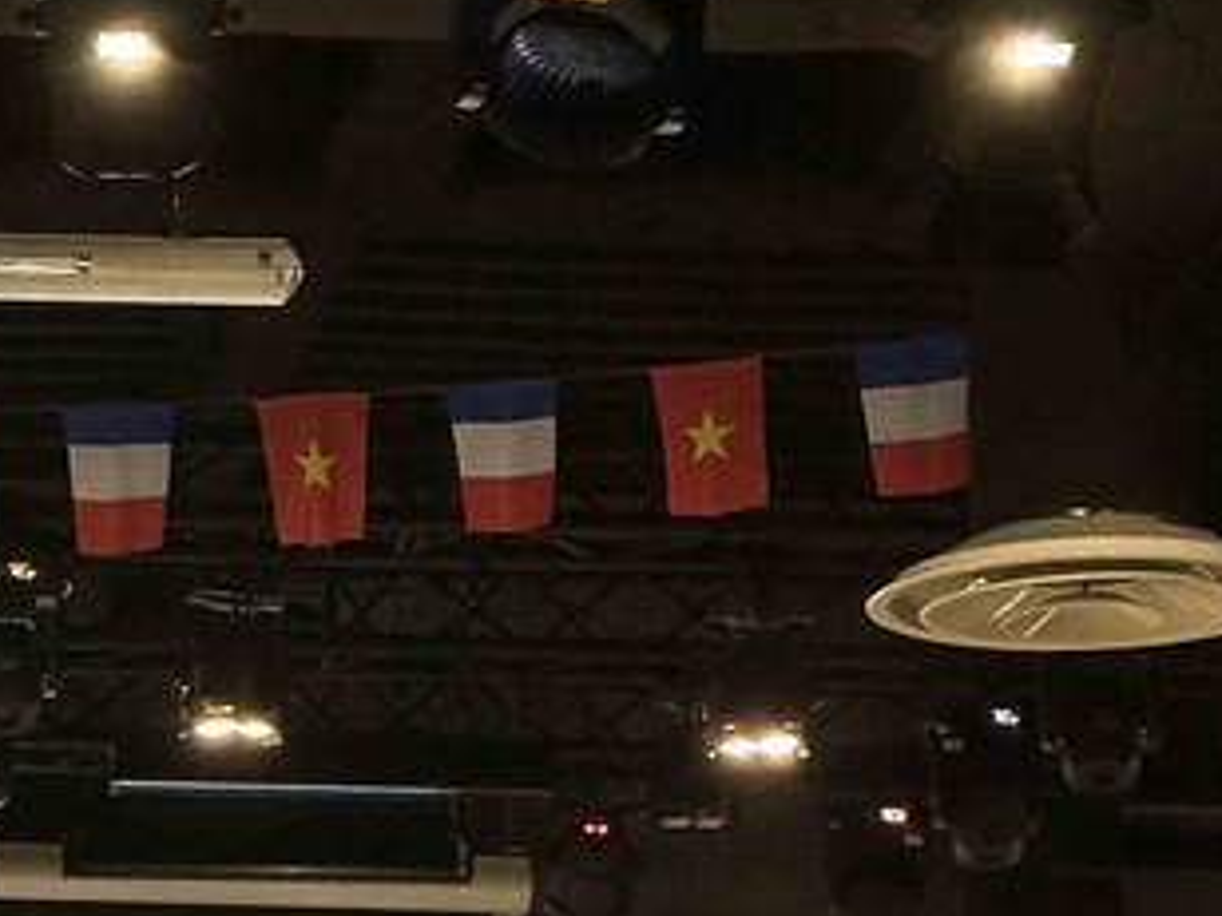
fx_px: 5507
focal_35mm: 156
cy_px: 1174
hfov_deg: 12.3
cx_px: -393
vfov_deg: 9.4
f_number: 1.78
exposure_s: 1/60
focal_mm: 6.86
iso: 200
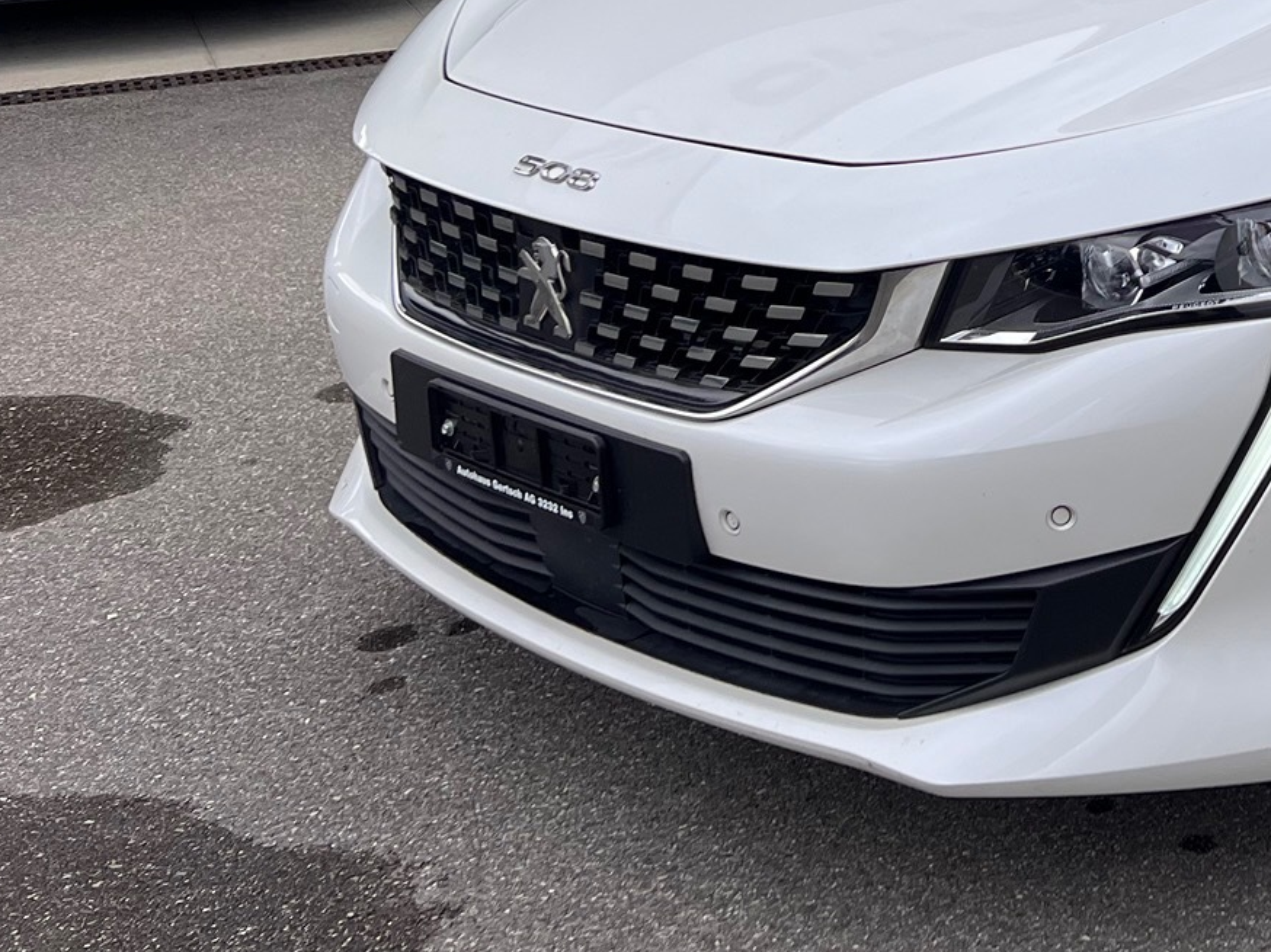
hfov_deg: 29.3
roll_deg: +0.7
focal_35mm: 60
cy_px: -124
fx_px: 2202
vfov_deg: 22.8
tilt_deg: -8.9
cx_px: 1377
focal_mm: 5.7
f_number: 1.5
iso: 50
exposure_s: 1/2045
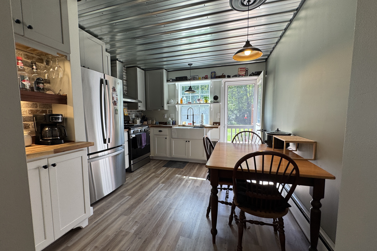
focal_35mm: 15
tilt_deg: -6.1
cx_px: 185
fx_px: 157
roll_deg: +0.2
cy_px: 129
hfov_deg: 100.4
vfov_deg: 77.3
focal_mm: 2.22
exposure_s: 1/120
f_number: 2.2
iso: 64
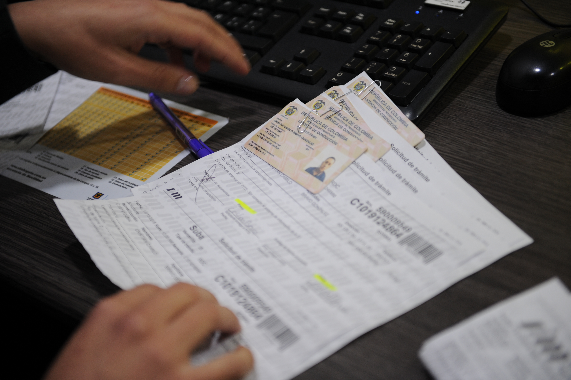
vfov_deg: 19.4
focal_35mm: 70
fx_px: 1110
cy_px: 190
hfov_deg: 28.9
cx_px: 286
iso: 1000
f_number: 2.8
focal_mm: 70
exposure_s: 1/100
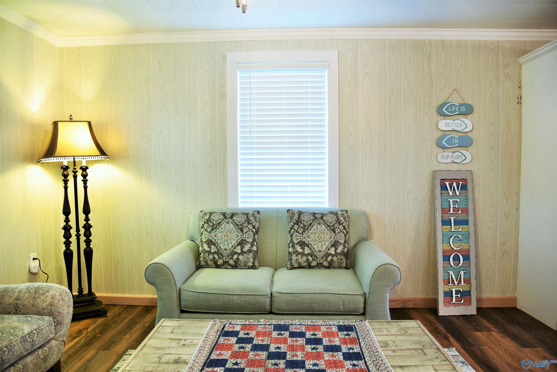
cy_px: 186
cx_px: 278
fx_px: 371
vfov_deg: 53.2
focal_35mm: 24
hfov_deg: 73.7
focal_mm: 24
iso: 320
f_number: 4.5
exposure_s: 1/13
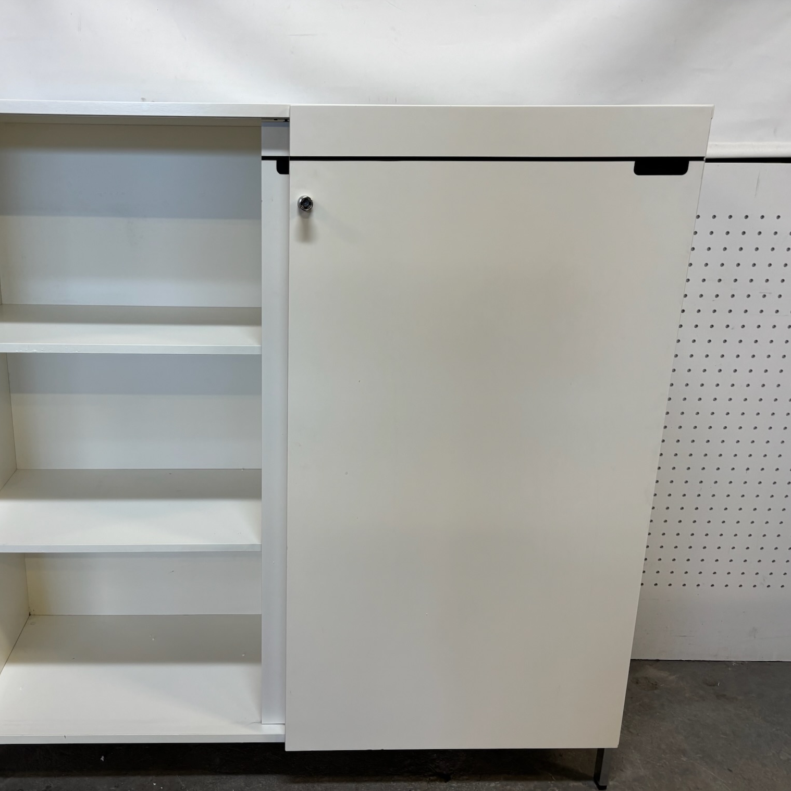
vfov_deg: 52.5
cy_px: 396
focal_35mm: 31
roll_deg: +0.4
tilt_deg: -14.6
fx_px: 801
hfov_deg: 51.8
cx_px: 282
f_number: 1.6
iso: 80
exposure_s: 1/100
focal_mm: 5.96
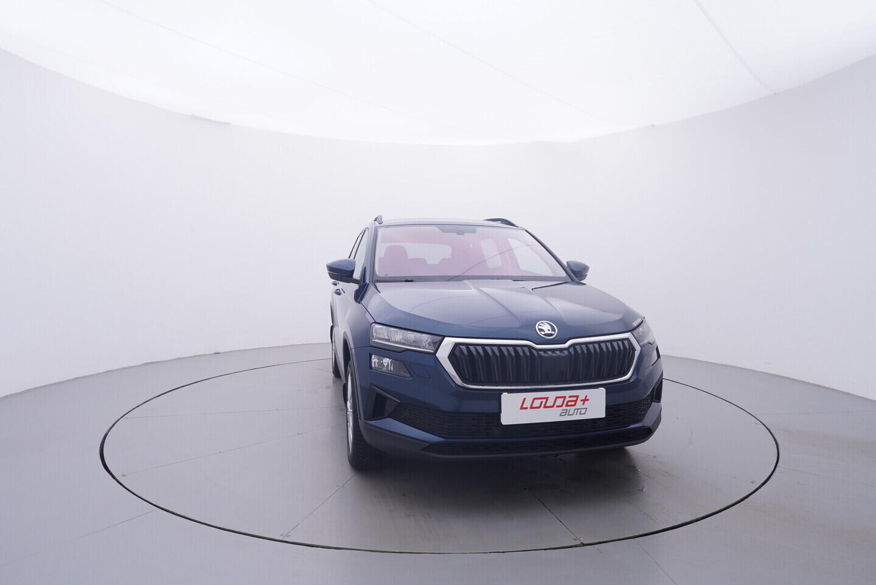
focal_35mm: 22
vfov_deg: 56.2
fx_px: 548
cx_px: 438
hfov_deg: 77.3
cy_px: 292
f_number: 5
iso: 200
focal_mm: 15
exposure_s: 1/80
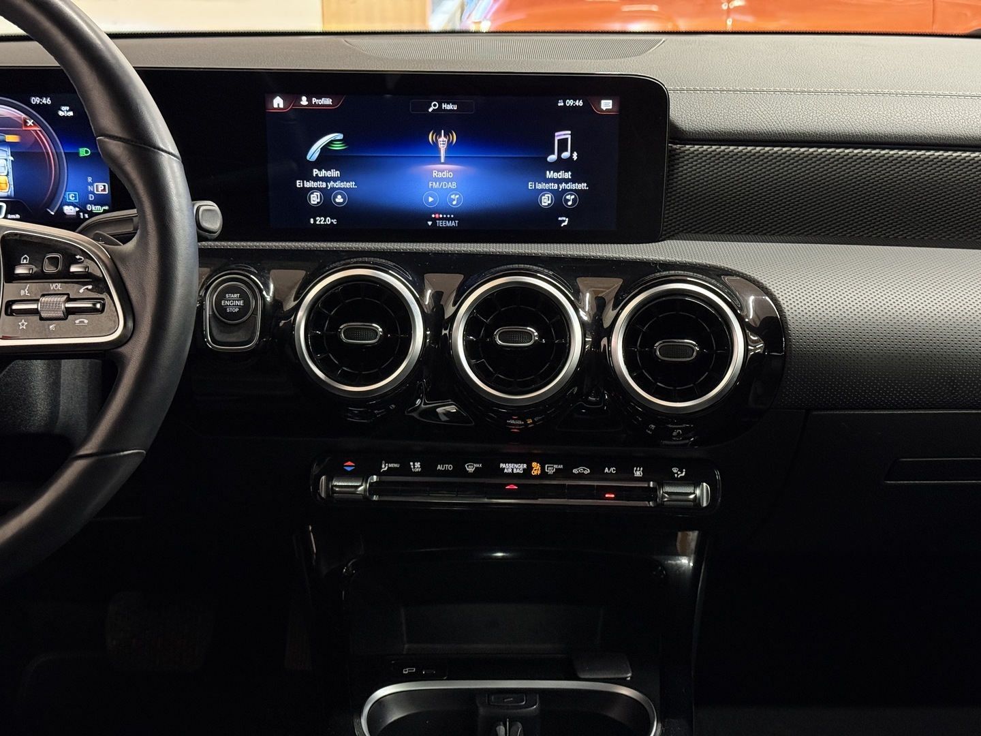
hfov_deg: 39.7
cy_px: 368
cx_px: 490
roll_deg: -0.1
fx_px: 1360
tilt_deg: -17.3
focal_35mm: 48
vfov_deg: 30.3
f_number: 1.78
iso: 500
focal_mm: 6.76
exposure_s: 1/40
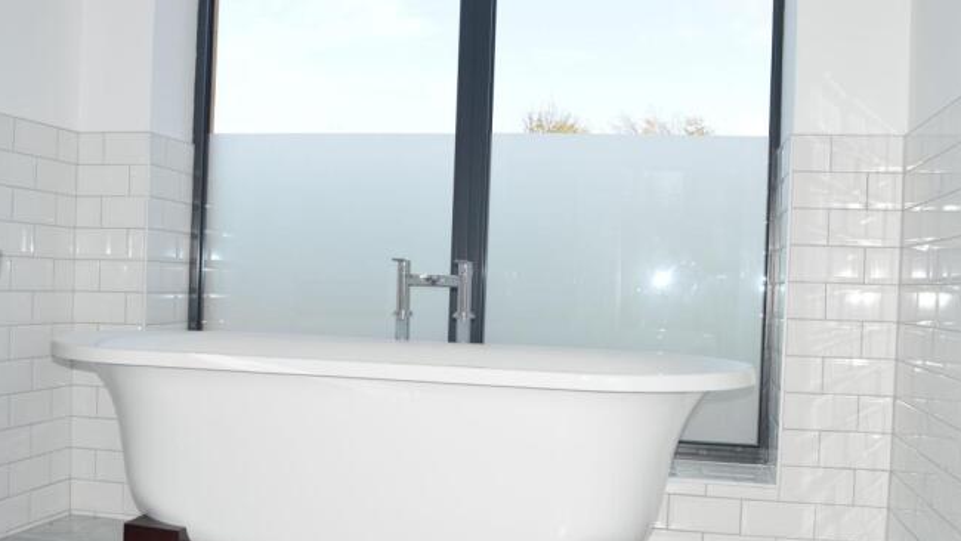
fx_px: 969
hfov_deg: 52.8
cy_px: 310
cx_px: 479
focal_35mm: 38
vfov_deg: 31.2
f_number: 9
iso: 400
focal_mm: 24
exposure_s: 1/200
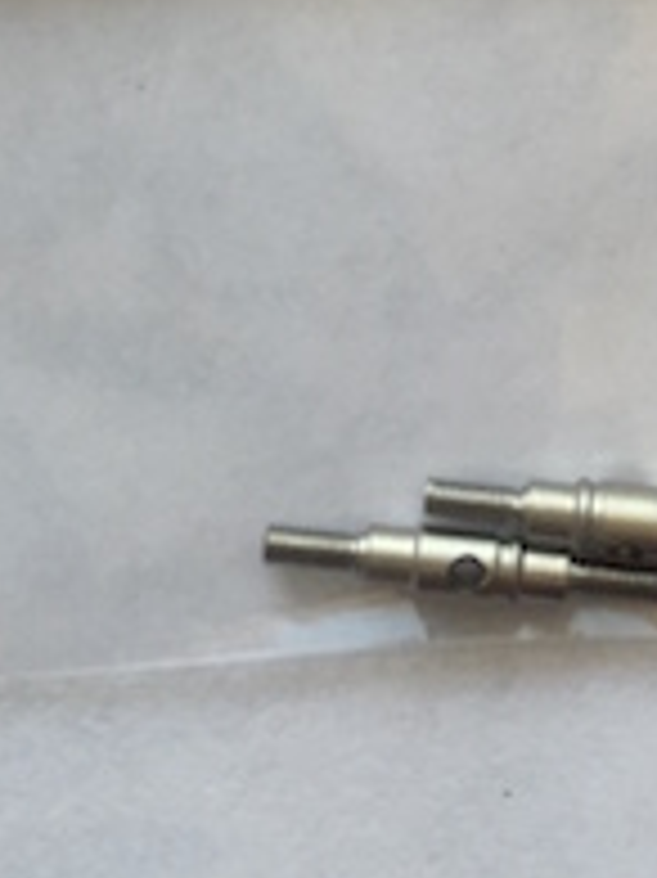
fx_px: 3015
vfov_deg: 14.9
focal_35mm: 119
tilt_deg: -85.4
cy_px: -594
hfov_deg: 12.4
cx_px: 446
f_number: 2.2
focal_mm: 4.15
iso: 32
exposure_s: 1/100
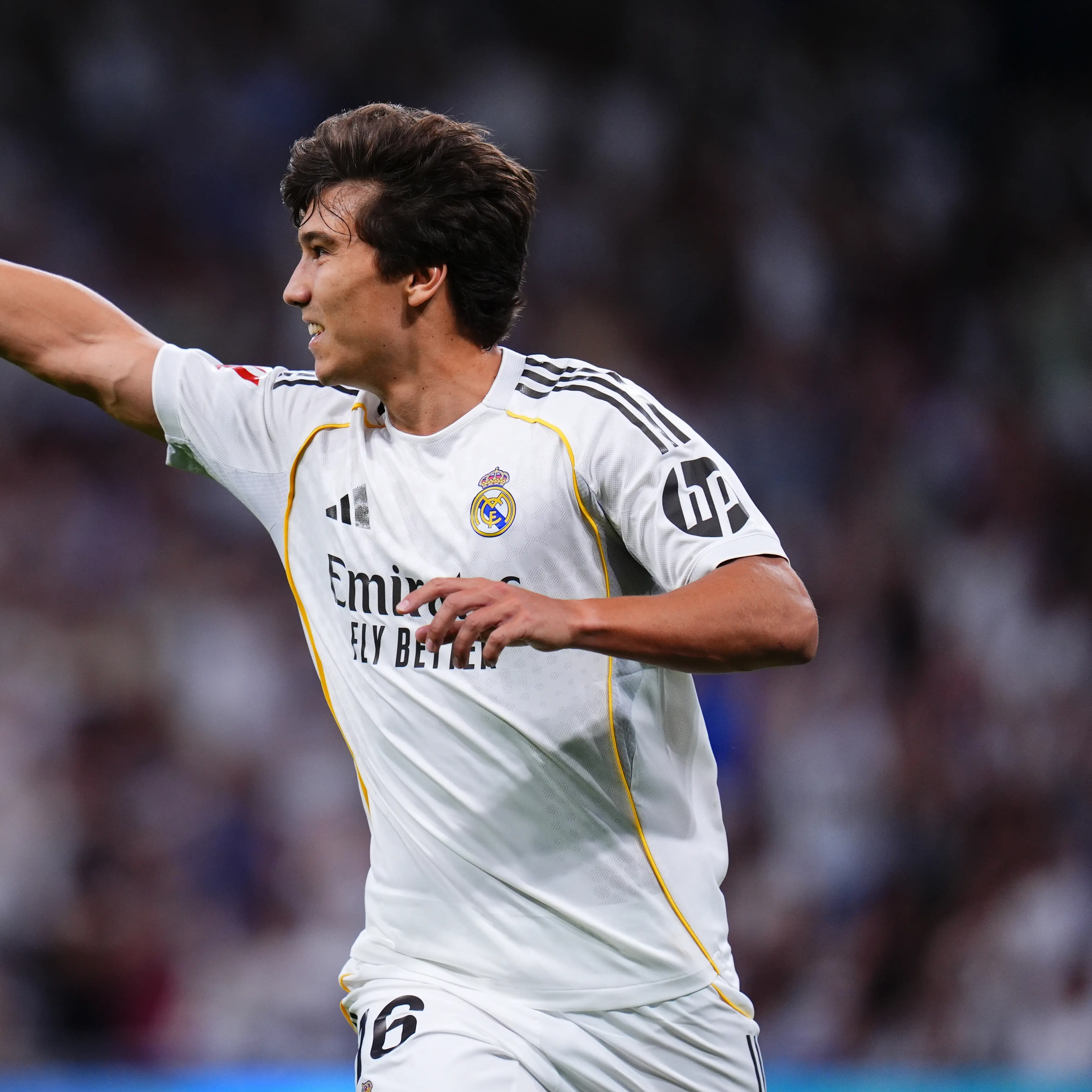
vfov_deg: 3.4
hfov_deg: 3.4
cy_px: 547
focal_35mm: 511
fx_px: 18238
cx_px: 291
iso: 2000
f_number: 3.2
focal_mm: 400
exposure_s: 1/2000
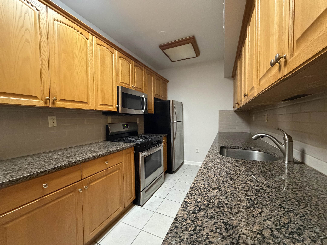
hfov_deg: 102.1
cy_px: 122
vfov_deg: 85.7
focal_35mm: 14
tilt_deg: -1.1
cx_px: 164
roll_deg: +1.4
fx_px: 132
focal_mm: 2.22
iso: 1000
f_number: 2.2
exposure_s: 1/60
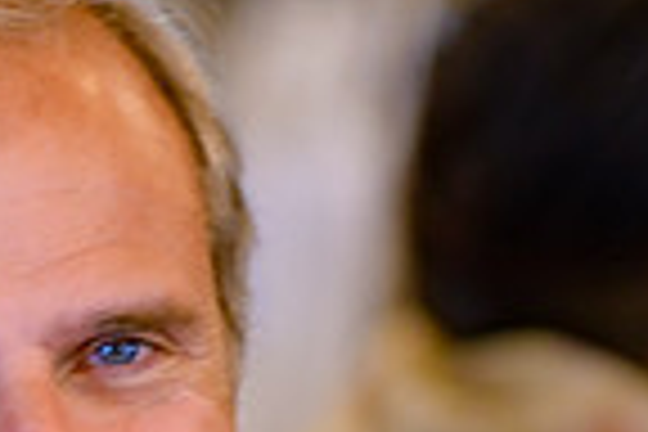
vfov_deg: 3.2
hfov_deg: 4.8
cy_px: 628
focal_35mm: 423
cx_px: -630
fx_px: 7613
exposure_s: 1/125
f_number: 1.8
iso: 500
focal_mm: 105
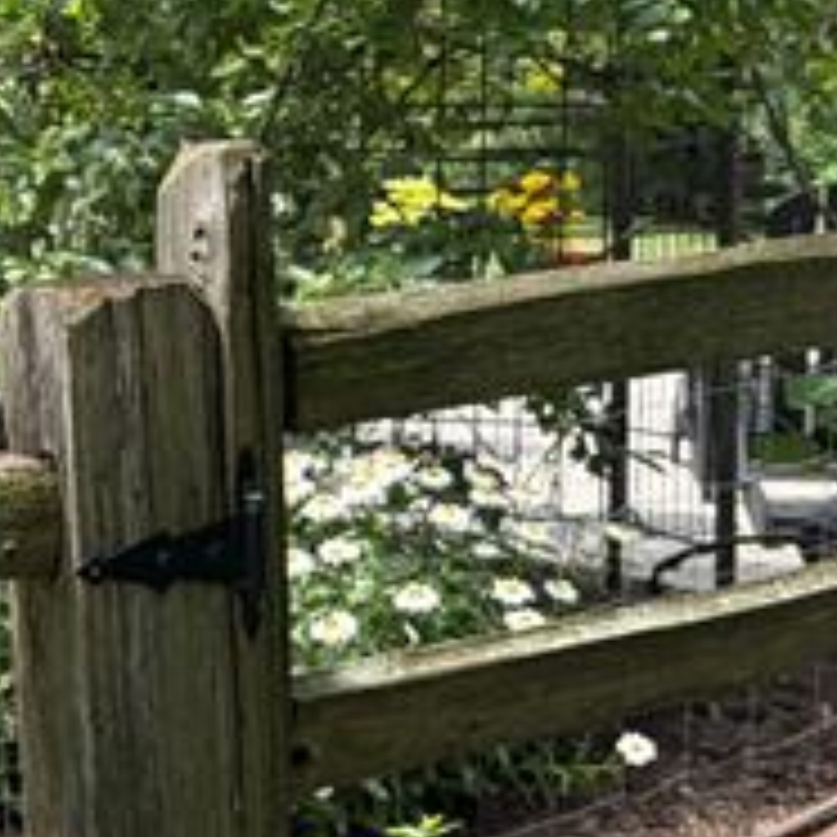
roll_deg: +0.1
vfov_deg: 18.2
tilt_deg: -3.3
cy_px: 234
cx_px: -135
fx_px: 2599
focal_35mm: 95
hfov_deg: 17.5
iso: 50
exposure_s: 1/884
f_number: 1.6
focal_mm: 5.96
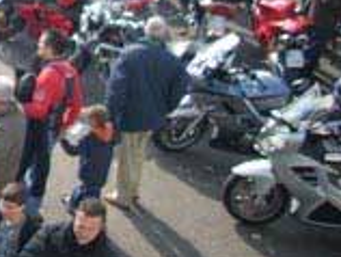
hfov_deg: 15.4
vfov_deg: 12.1
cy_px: -139
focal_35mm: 117
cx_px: -181
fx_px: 1154
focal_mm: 6.2
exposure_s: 1/354
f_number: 2.8
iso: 64
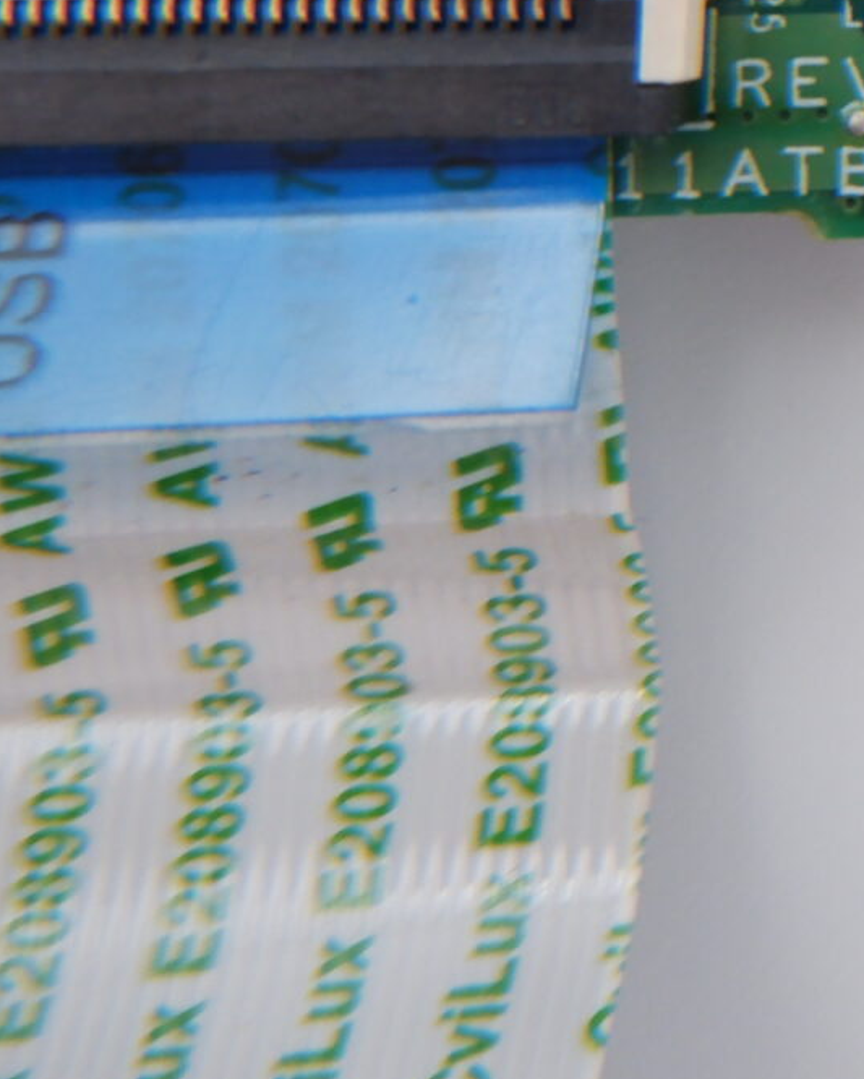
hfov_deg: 14.0
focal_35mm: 83
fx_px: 2652
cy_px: -262
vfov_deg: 21.2
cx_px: 1968
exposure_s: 1/180
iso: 800
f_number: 5.6
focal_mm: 15
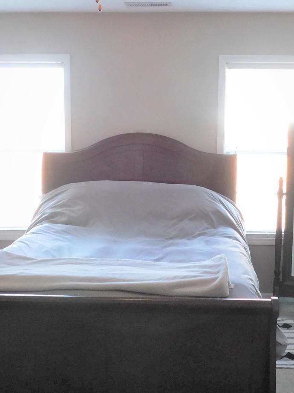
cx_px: 170
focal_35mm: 50
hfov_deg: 29.1
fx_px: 566
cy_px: 195
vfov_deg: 38.2
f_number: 3
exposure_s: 1/30
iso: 280
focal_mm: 4
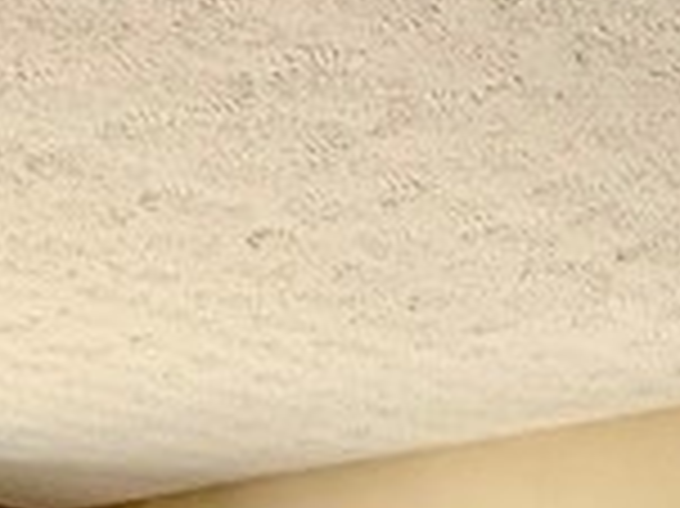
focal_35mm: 95
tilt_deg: -11.9
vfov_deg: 11.9
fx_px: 1865
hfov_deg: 20.7
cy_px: 1304
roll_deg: -1.2
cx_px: 342
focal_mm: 2.22
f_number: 2.2
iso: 250
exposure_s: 1/99
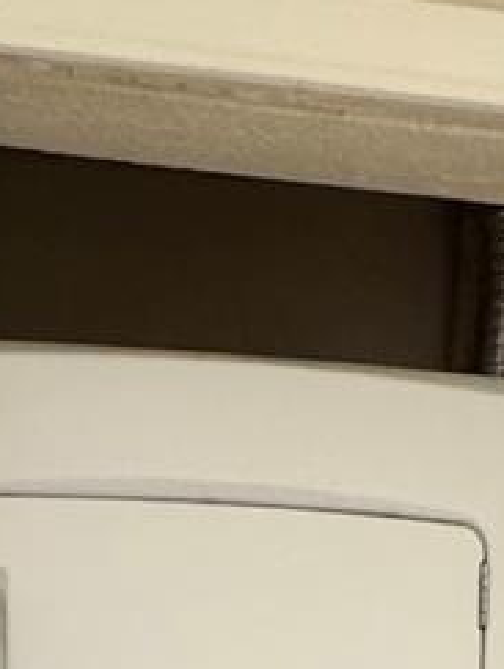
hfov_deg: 21.3
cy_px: 1074
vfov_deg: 21.9
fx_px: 1336
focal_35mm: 69
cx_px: 193
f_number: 2.2
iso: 640
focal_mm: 2.22
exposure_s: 1/60
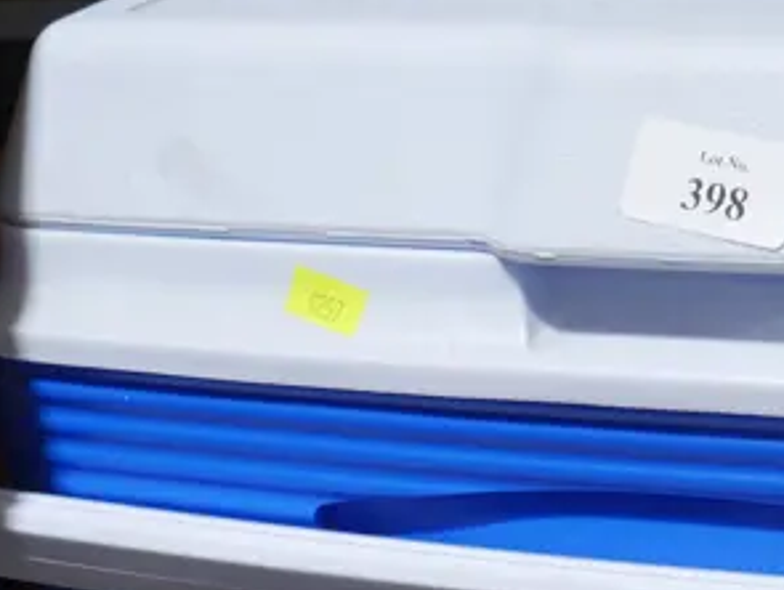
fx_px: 2358
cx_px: 529
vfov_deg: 13.5
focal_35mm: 104
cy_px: 865
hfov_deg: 18.8
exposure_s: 1/60
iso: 400
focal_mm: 15
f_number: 3.6
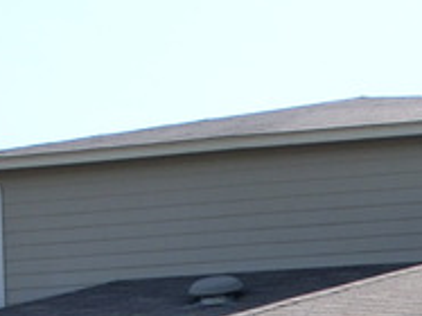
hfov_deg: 23.6
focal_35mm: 82
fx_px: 999
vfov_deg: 16.0
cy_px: 512
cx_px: 327
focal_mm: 4.24
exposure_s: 1/200
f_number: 7.9
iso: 100
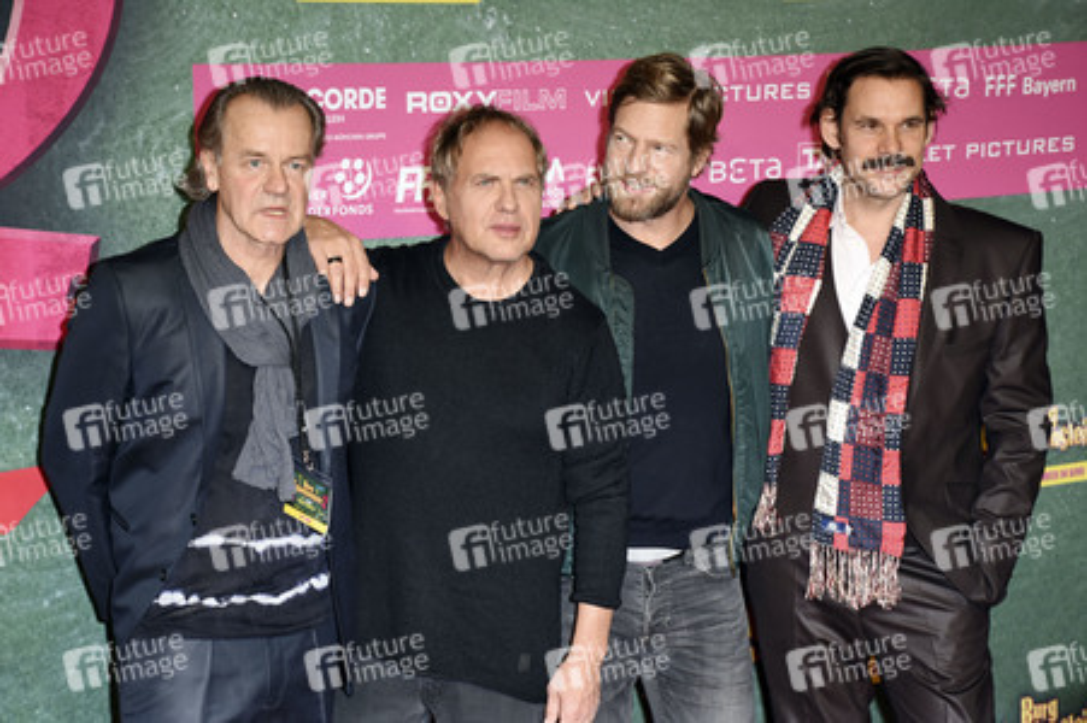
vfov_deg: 15.2
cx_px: 544
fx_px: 2715
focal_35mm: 90
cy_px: 362
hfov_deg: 22.6
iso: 640
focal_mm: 60
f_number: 6.3
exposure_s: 1/160
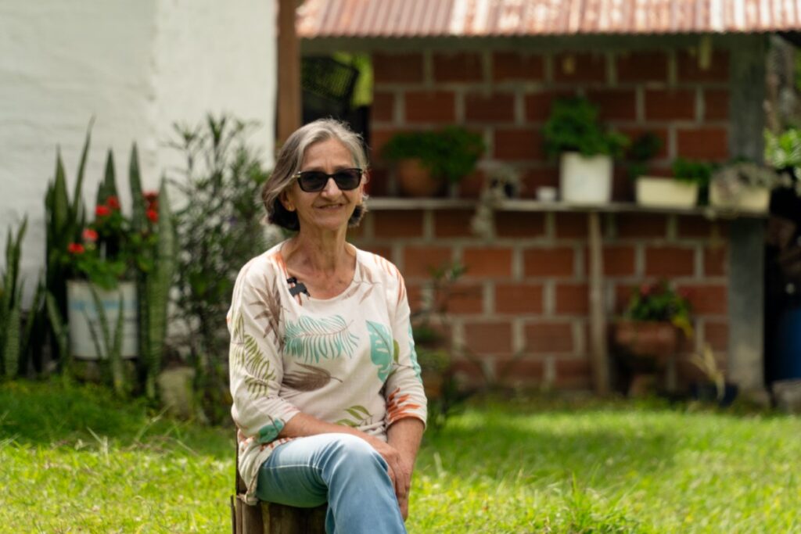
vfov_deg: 7.2
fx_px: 4228
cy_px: 267
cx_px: 400
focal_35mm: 190
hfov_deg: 10.8
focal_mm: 190
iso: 640
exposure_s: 1/100
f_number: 5.6
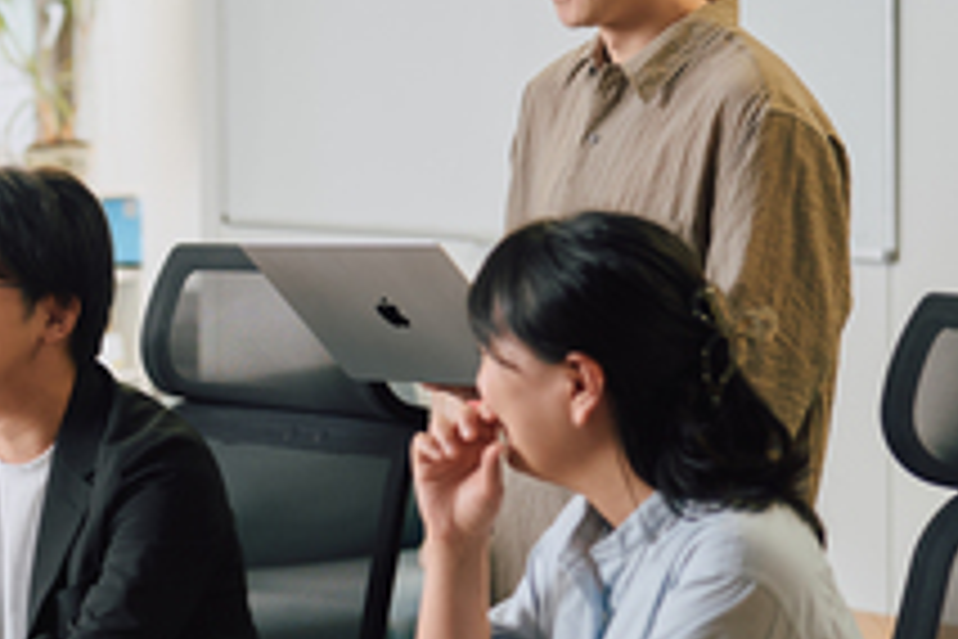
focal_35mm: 137
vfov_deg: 10.0
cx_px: -205
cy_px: 232
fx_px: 3645
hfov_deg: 14.5
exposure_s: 1/160
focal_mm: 50
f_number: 2
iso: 200
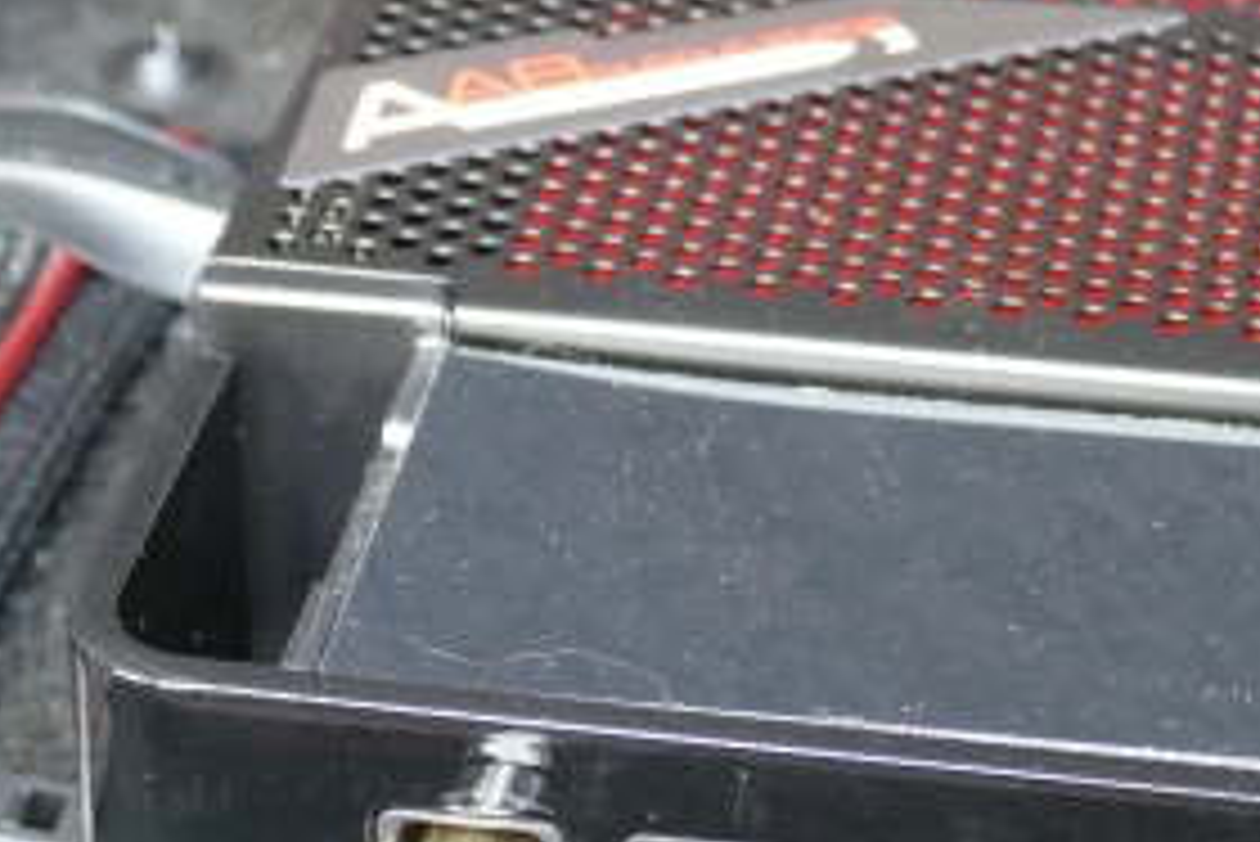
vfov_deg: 9.8
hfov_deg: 14.6
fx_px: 4902
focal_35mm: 140
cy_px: 714
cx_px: 612
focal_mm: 17.83
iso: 1600
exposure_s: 1/50
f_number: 3.3
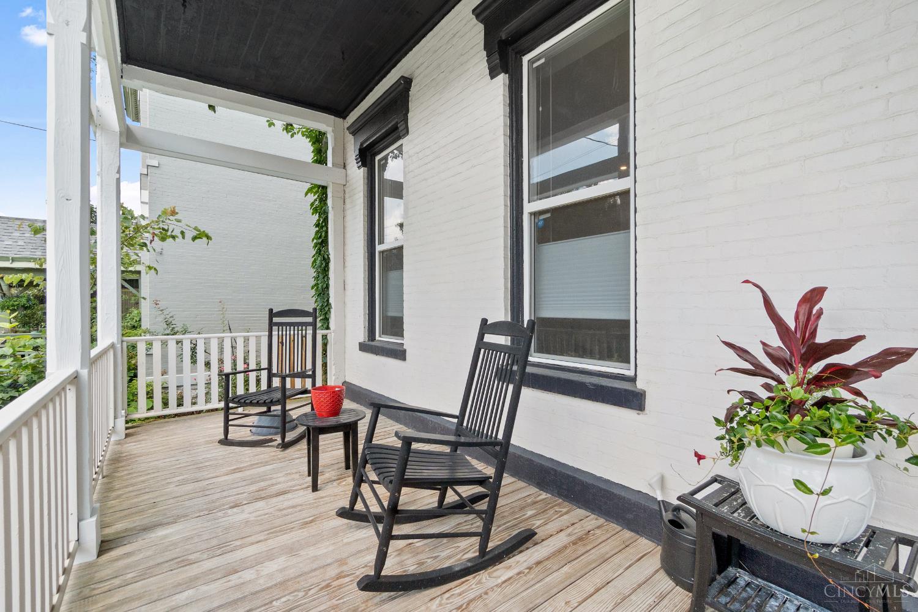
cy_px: 306
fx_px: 382
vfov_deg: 77.3
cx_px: 459
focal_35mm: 15
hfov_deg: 100.4
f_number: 8
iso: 400
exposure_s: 1/500
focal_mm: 10
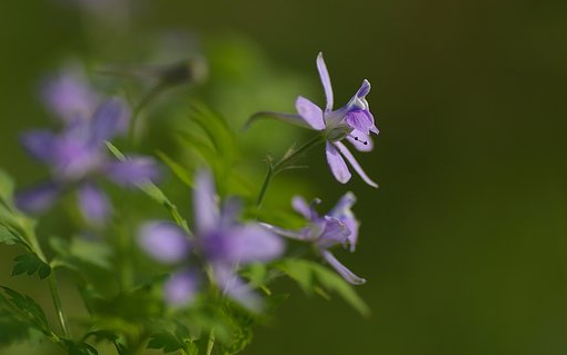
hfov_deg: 15.1
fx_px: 2133
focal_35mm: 138
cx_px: 284
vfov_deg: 9.5
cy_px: 176
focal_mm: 90
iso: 200
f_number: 2.8
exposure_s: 1/1600
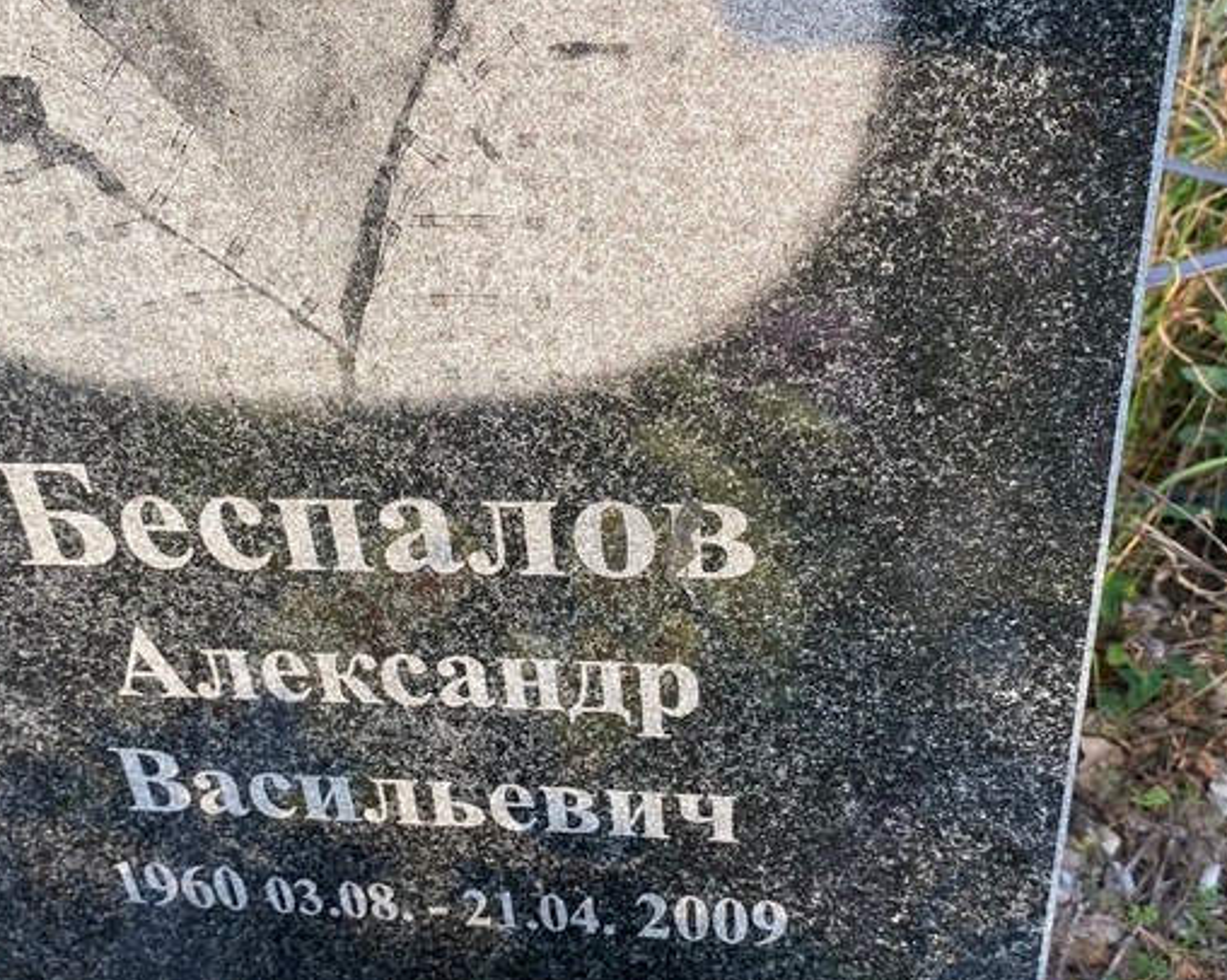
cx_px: 548
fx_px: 1452
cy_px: 466
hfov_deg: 45.7
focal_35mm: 40
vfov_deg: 37.3
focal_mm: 4.25
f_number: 1.8
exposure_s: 1/141
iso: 32
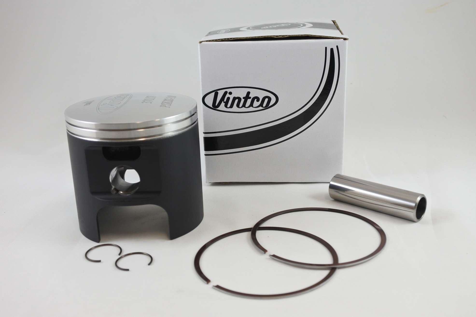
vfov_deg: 35.1
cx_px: 238
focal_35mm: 38
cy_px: 158
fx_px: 502
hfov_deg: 50.7
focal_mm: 14.3
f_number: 4
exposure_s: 1/125
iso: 400
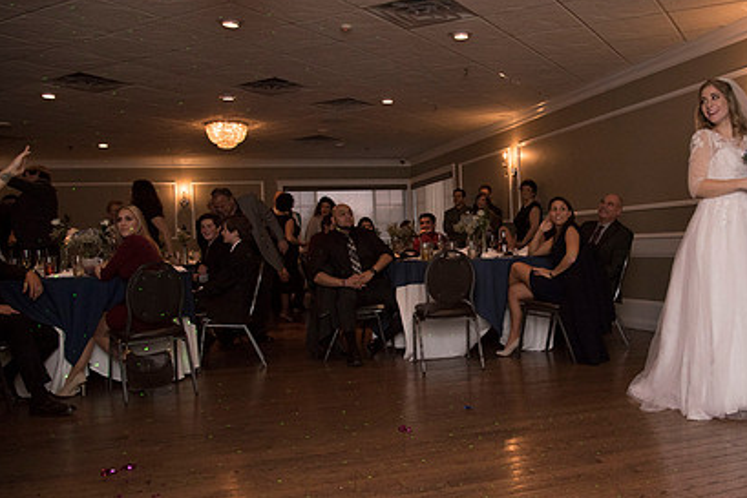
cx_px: 468
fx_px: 706
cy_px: 267
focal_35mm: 34
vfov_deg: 38.9
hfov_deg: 55.1
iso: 2000
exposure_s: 1/200
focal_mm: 24
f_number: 4
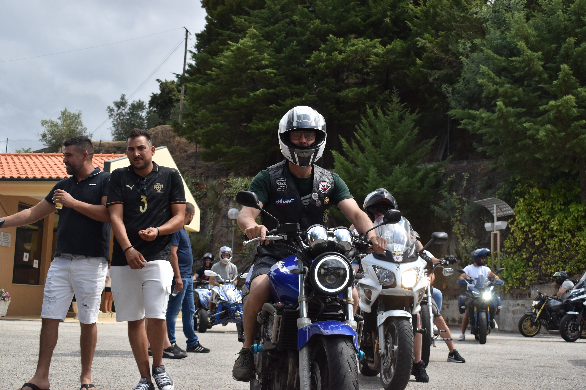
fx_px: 781
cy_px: 195
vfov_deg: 28.1
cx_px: 293
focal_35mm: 48
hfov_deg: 41.1
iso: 400
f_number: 6.3
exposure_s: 1/1600
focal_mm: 32
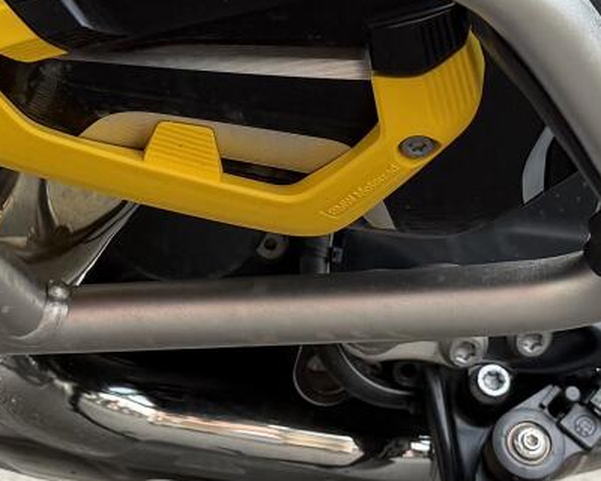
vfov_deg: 13.1
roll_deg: -7.9
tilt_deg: -11.6
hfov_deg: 16.4
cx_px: 194
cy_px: 374
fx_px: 2081
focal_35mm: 117
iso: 100
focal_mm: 6.76
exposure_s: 1/765
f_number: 1.78
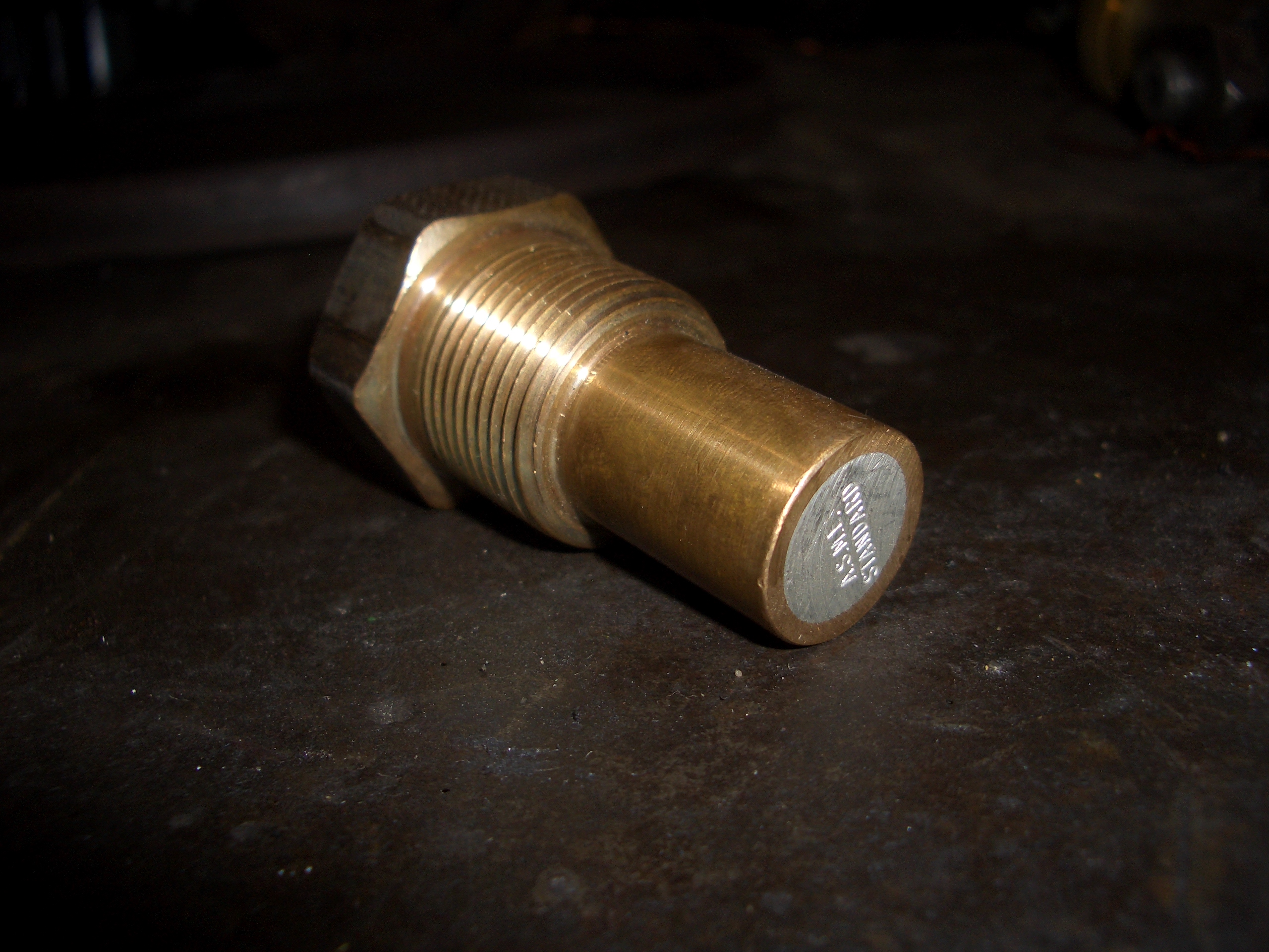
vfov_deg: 40.7
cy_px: 476
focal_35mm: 35
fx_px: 1283
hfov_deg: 52.6
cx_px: 634
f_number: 2.6
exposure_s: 1/60
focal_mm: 5.8
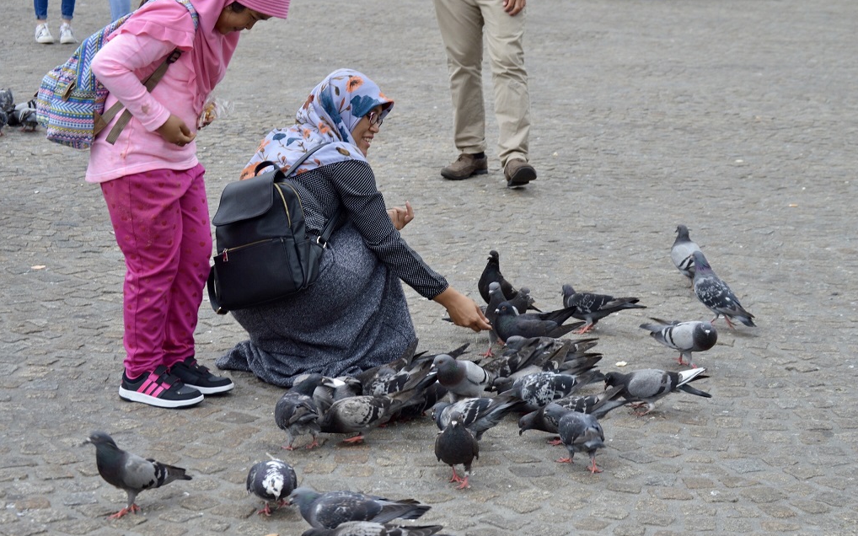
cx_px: 428
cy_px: 265
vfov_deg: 15.4
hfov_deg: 24.5
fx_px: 1976
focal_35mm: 85
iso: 100
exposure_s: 1/125
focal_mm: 55
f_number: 5.6
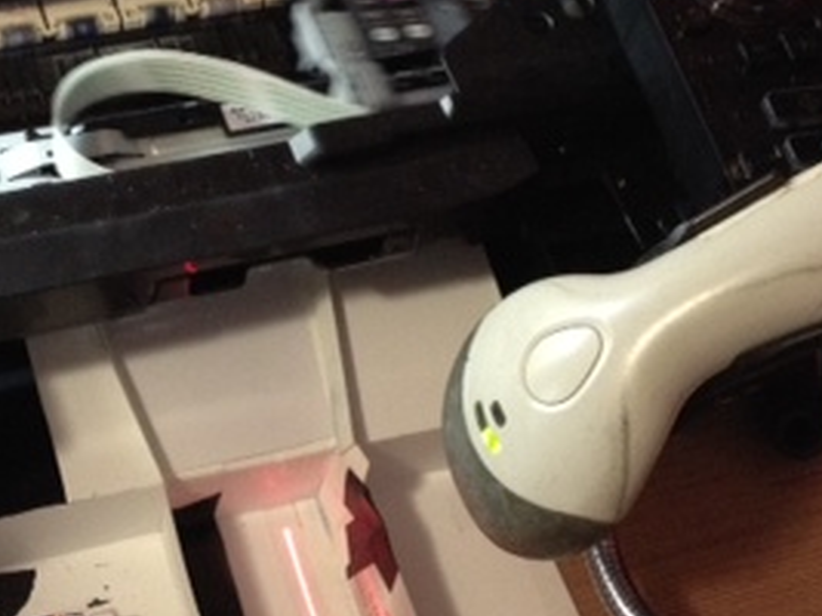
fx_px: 1994
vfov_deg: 17.5
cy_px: 253
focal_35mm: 84
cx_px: 320
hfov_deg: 23.3
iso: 320
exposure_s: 1/20
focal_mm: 4.28
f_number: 2.4
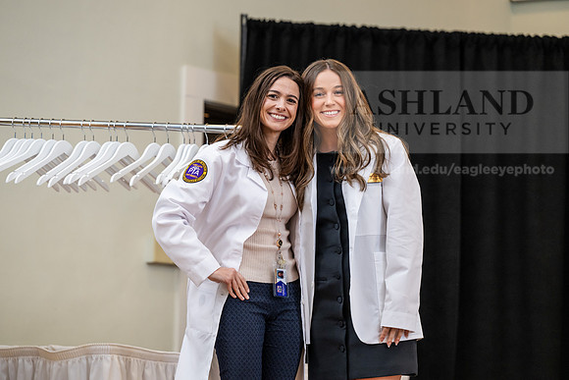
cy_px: 190
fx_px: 2134
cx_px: 284
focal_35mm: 135
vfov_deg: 10.2
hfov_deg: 15.2
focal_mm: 135
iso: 1600
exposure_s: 1/200
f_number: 3.5
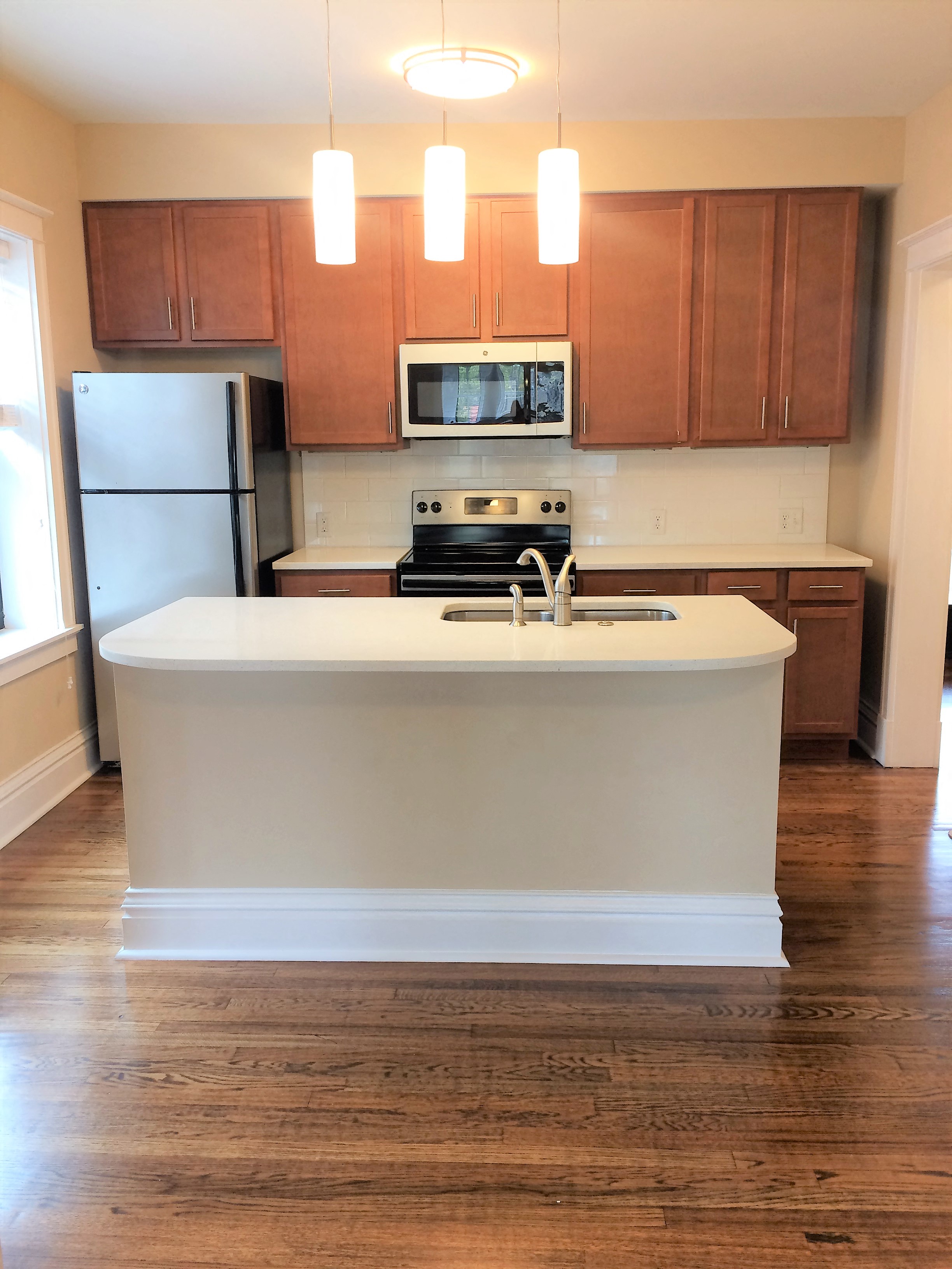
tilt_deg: -10.9
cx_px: 476
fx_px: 1063
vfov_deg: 61.7
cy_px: 634
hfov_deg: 48.2
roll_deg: +1.7
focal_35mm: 29
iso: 50
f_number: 2.2
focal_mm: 4.15
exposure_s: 1/30
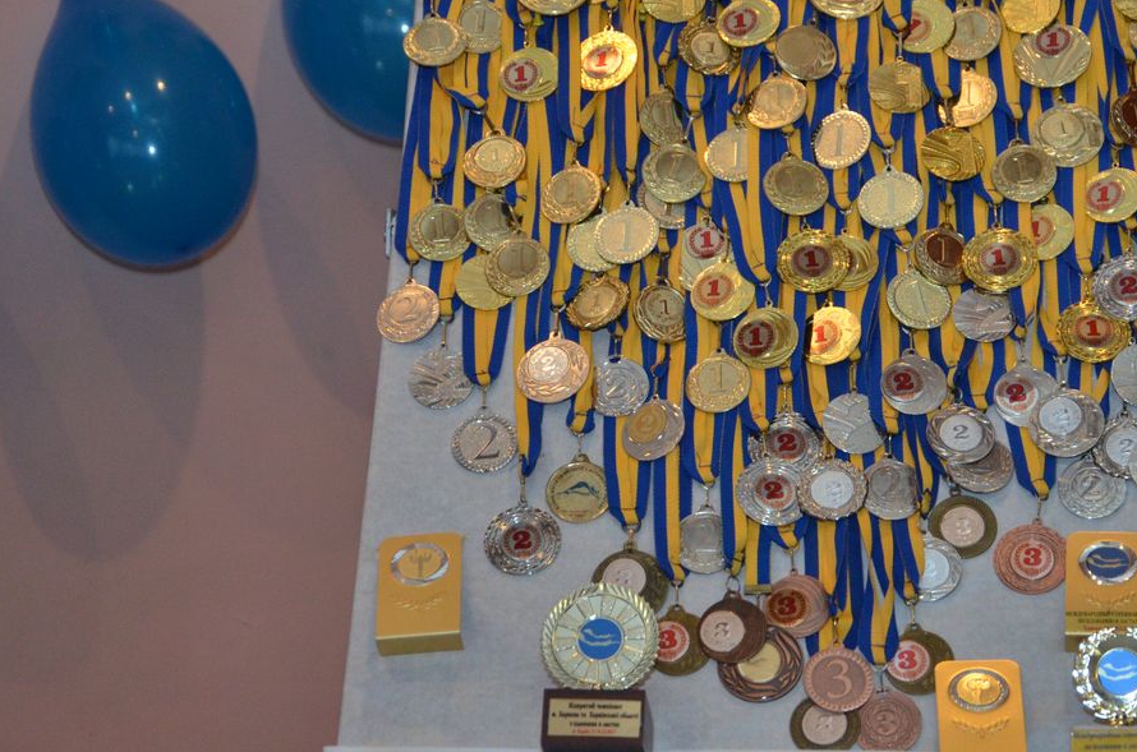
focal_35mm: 118
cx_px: 869
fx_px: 3718
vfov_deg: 11.5
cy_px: 242
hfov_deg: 17.3
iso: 1000
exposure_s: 1/250
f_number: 5
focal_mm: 50
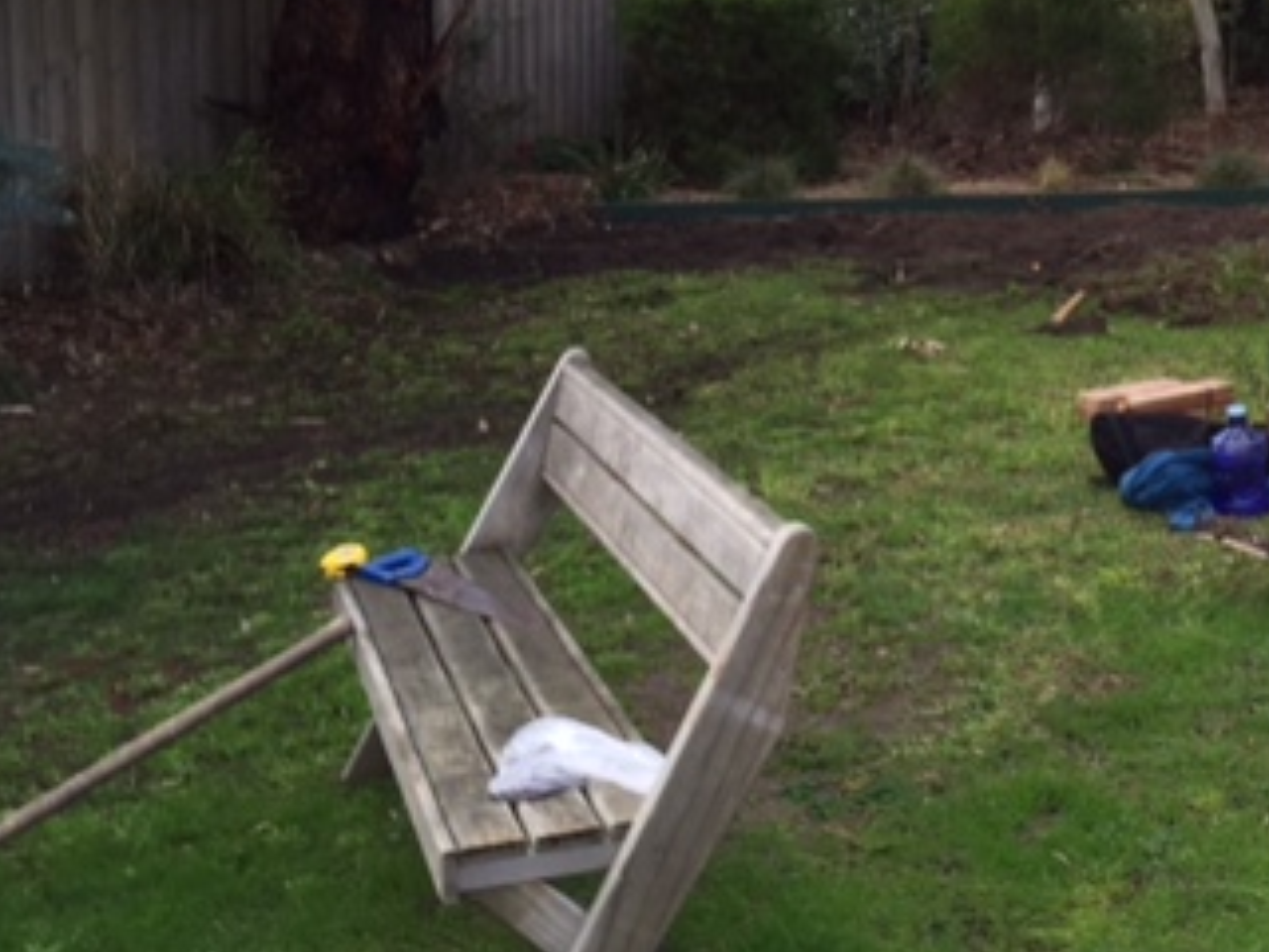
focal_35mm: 58
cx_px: 1067
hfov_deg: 32.1
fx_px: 2126
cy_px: 71
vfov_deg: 24.4
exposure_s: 1/122
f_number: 2.2
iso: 32
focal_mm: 4.15
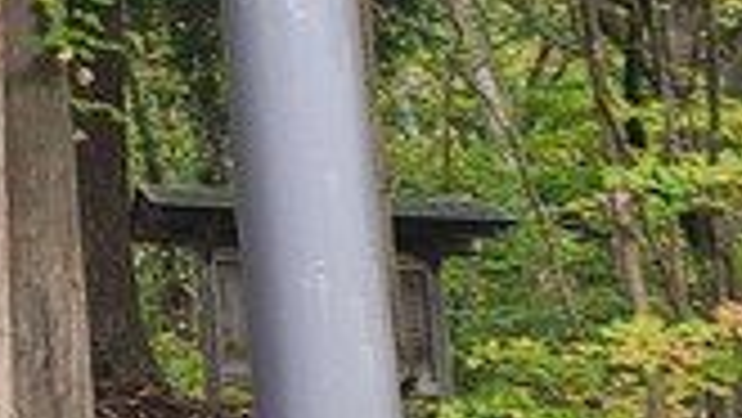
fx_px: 2756
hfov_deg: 13.9
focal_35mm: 140
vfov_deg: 8.2
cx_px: -542
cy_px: -461
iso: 80
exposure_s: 1/50
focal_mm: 5.4
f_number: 1.8
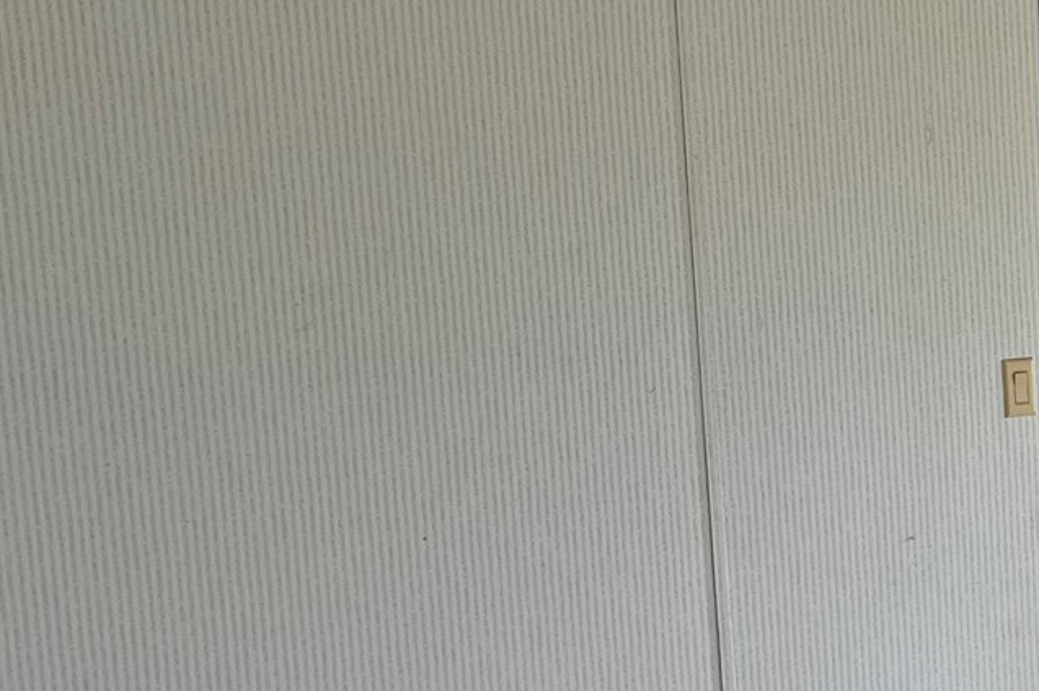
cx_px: 1284
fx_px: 2510
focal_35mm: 87
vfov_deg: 15.6
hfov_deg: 21.5
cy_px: 549
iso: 64
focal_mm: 5.1
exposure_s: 1/122
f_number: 1.6
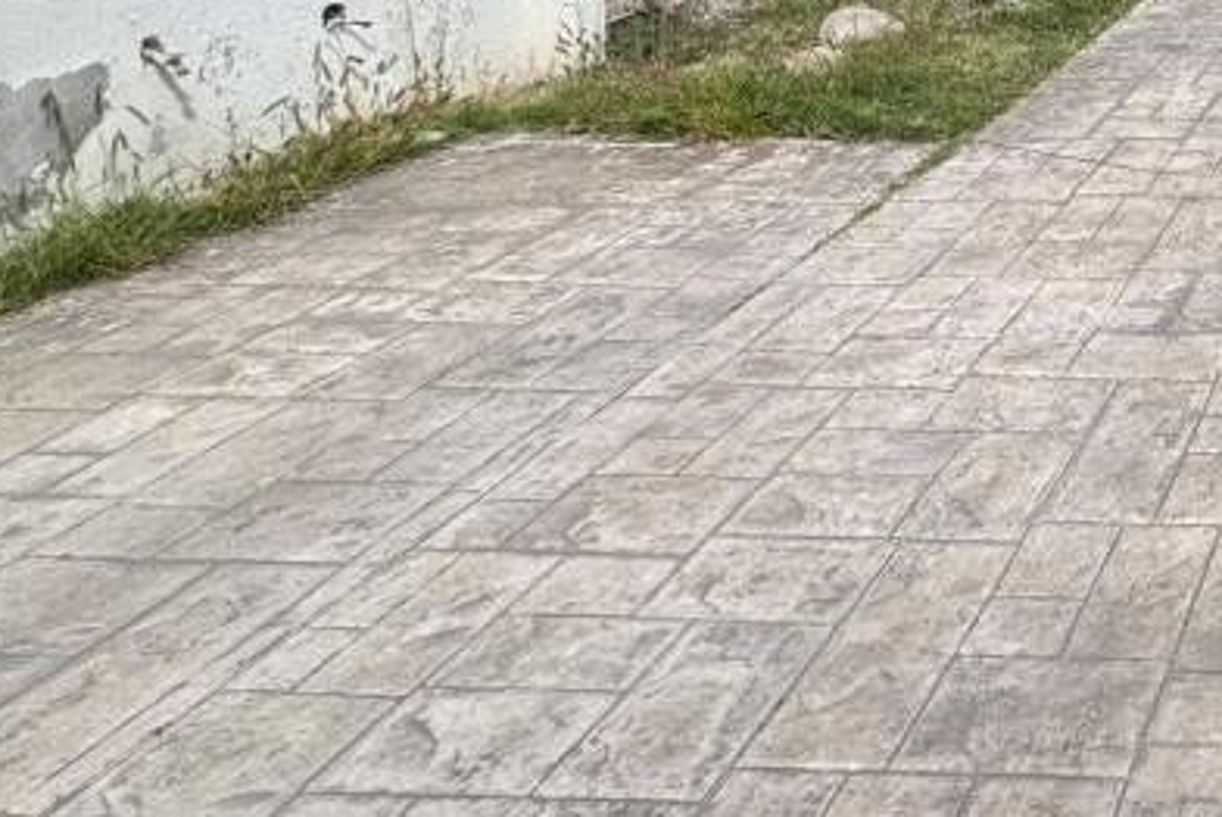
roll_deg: -0.3
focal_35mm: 38
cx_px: 1528
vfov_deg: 29.5
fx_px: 1291
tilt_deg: -3.1
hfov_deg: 36.5
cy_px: -196
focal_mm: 2.22
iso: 50
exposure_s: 1/849
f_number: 2.2
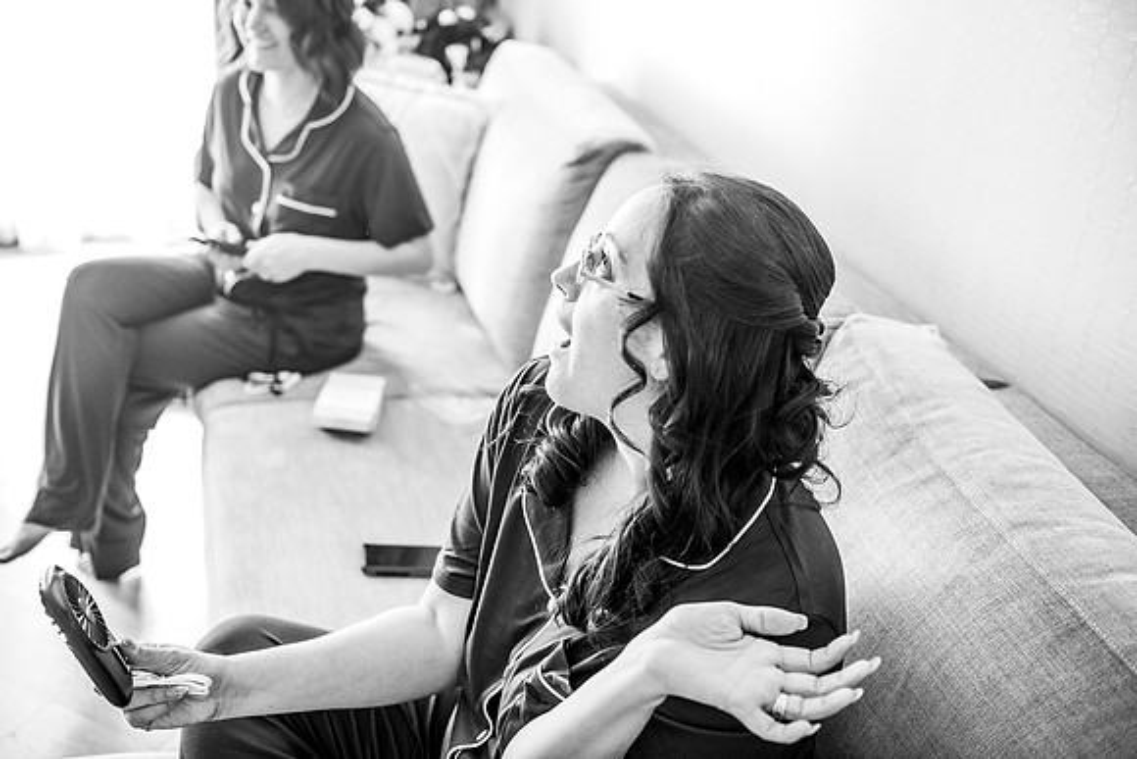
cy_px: 380
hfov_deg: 48.4
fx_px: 1264
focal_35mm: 40
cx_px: 568
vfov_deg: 33.4
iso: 1250
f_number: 2.8
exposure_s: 1/100
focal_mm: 40
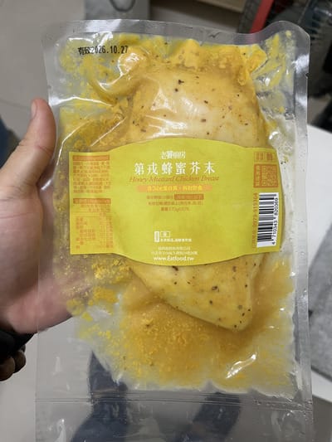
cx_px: 166
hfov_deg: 53.1
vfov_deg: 67.3
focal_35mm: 26
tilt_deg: -76.1
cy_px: 221
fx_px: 332
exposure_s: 1/60
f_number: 1.6
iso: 100
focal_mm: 5.1
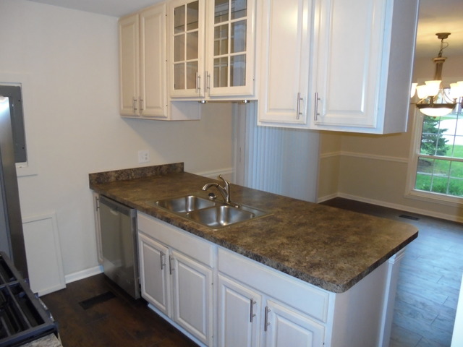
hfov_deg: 67.3
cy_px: 174
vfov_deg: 53.1
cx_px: 232
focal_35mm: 26
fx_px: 348
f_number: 3.5
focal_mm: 4.6
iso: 400
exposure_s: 1/30
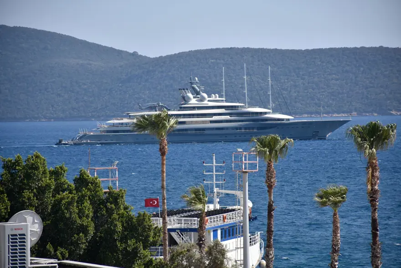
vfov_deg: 6.6
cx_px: 200
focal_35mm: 210
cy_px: 134
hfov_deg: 9.8
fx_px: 2341
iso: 400
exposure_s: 1/2500
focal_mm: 140
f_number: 6.3
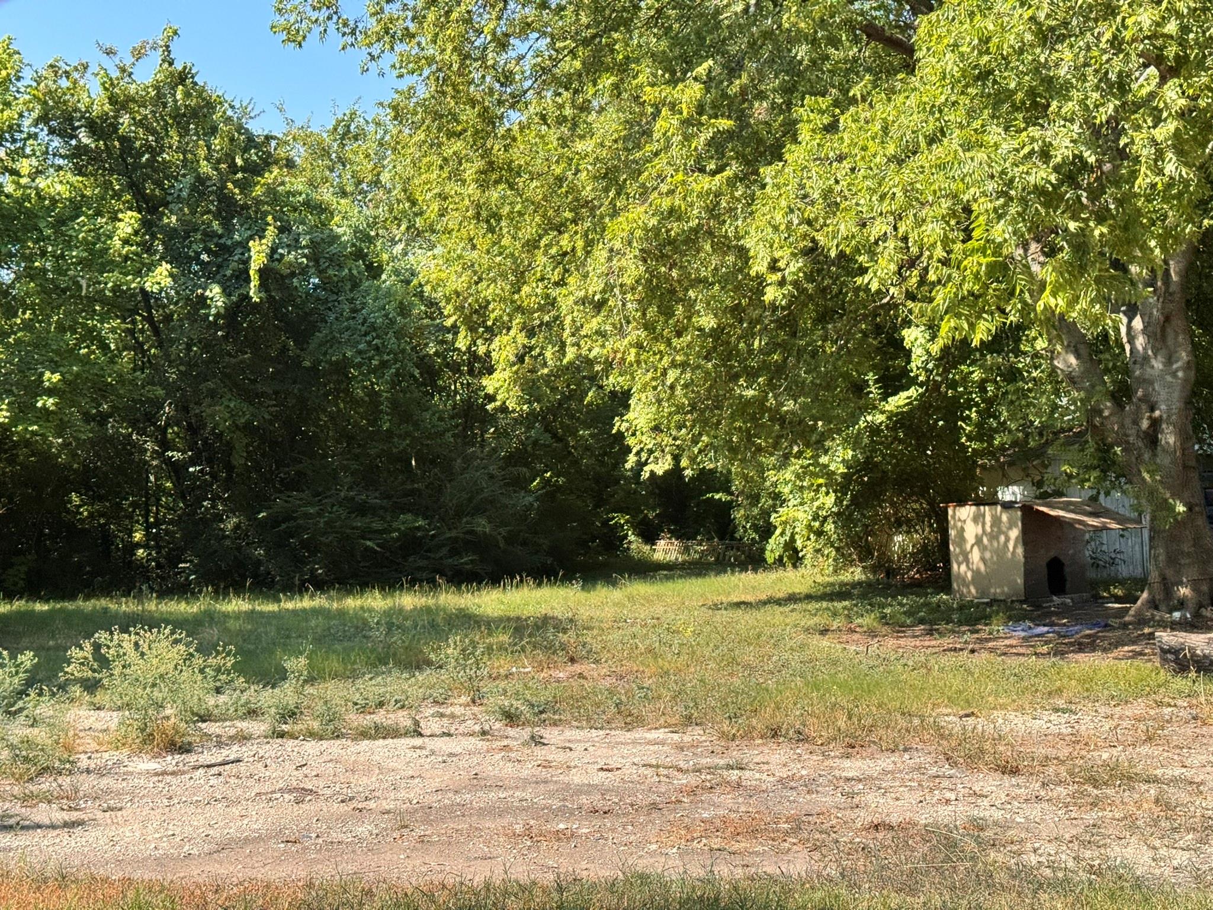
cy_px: 455
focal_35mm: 48
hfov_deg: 39.7
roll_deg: +1.7
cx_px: 606
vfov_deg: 30.3
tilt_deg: -0.3
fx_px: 1682
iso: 64
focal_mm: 6.76
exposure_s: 1/1287
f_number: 1.78
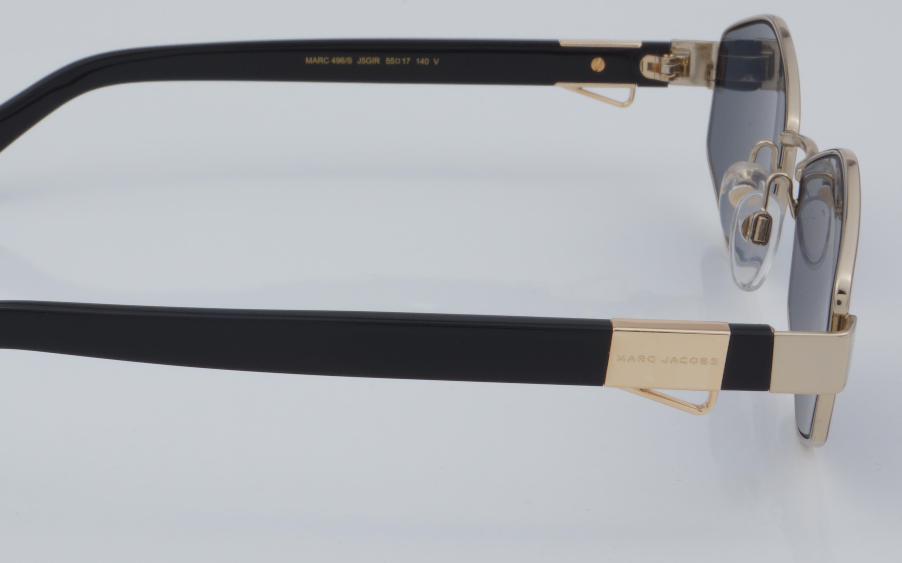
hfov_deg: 20.1
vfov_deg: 12.7
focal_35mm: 103
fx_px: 2532
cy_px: 241
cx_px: 299
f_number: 32
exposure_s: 1/4
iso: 100
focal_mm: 50
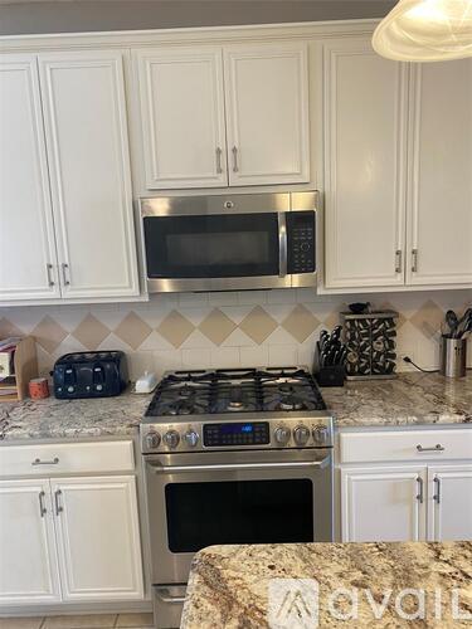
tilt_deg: -8.7
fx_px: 473
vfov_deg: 67.3
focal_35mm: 26
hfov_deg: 53.1
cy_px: 314
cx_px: 236
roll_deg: +3.0
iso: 125
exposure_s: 1/60
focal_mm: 4.25
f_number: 1.8
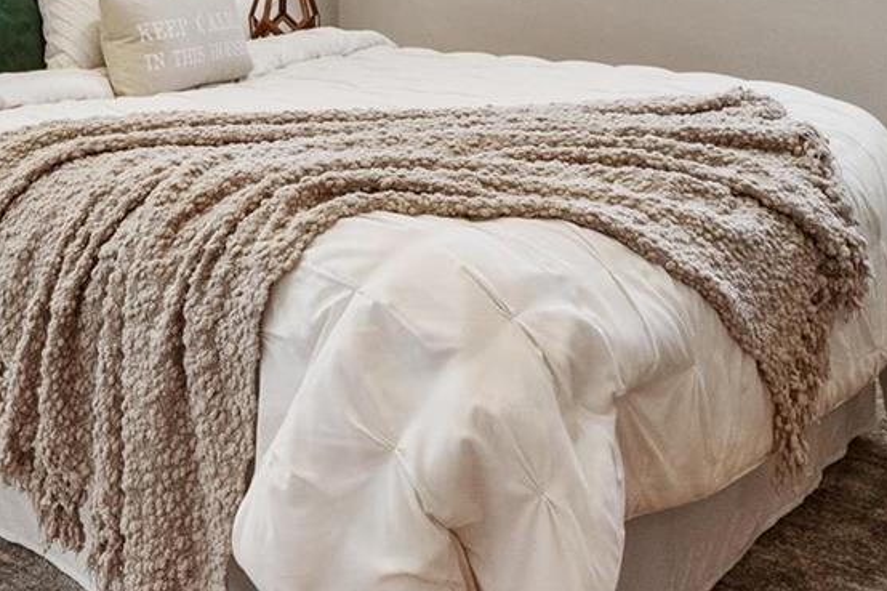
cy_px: -91
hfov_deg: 37.3
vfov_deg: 24.0
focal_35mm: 52
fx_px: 1281
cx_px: 229
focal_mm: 9
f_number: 9
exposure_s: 1/3
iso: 400
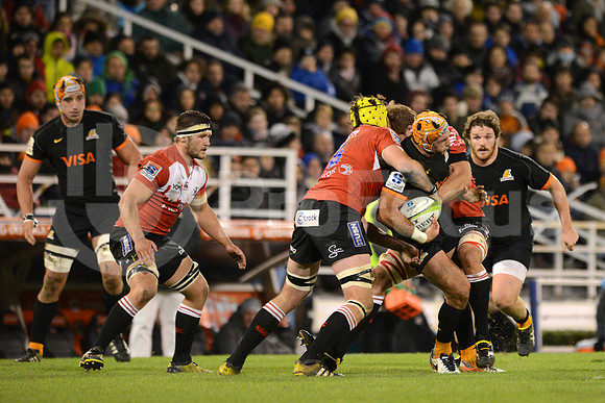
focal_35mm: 420
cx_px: 302
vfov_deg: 3.3
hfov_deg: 4.9
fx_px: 7060
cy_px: 202
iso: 4500
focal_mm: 420
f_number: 4
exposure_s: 1/640
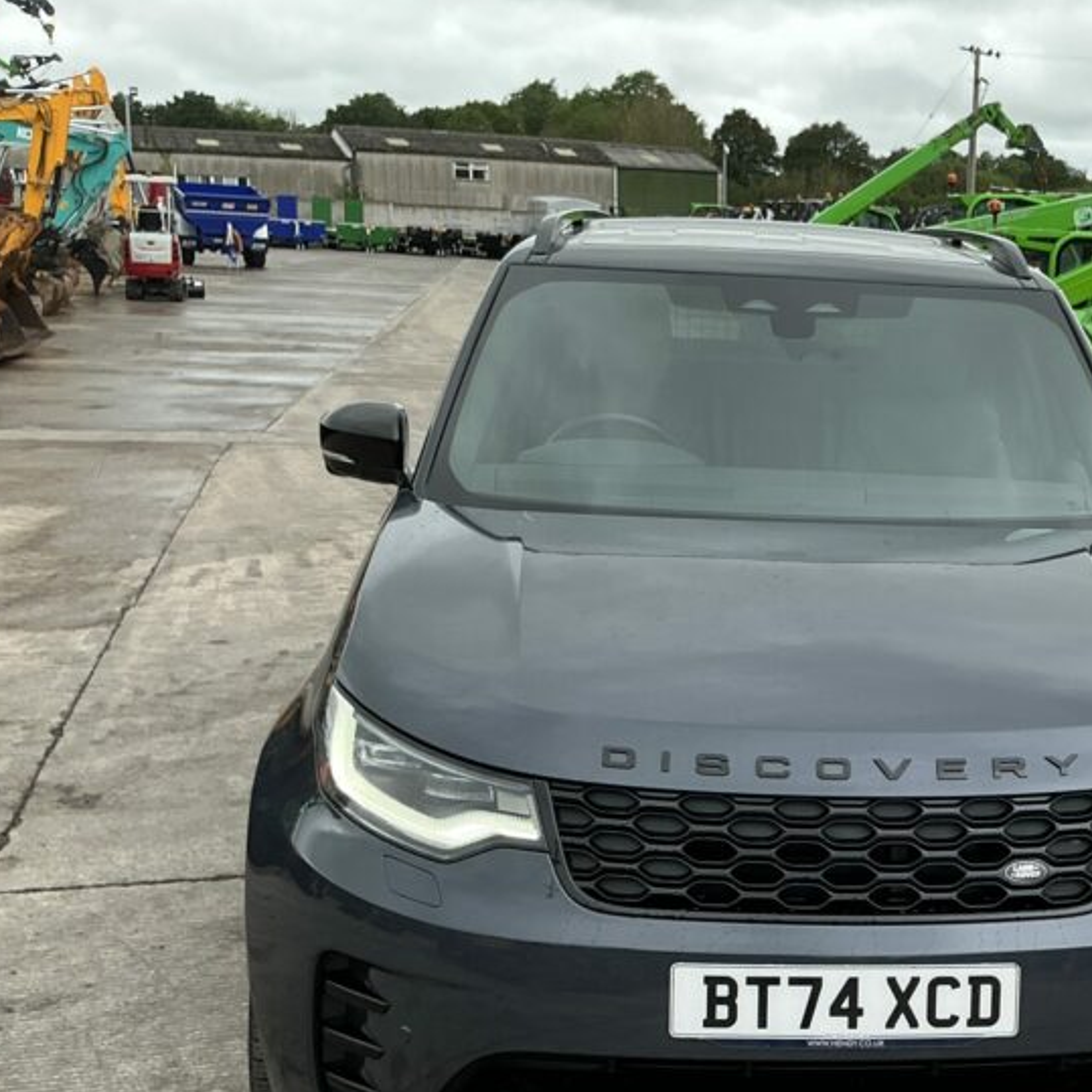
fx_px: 1677
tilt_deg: -15.4
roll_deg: -1.9
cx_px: 883
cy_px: 754
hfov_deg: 34.9
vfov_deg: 35.6
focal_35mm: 47
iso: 25
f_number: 1.8
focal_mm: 3
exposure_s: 1/482
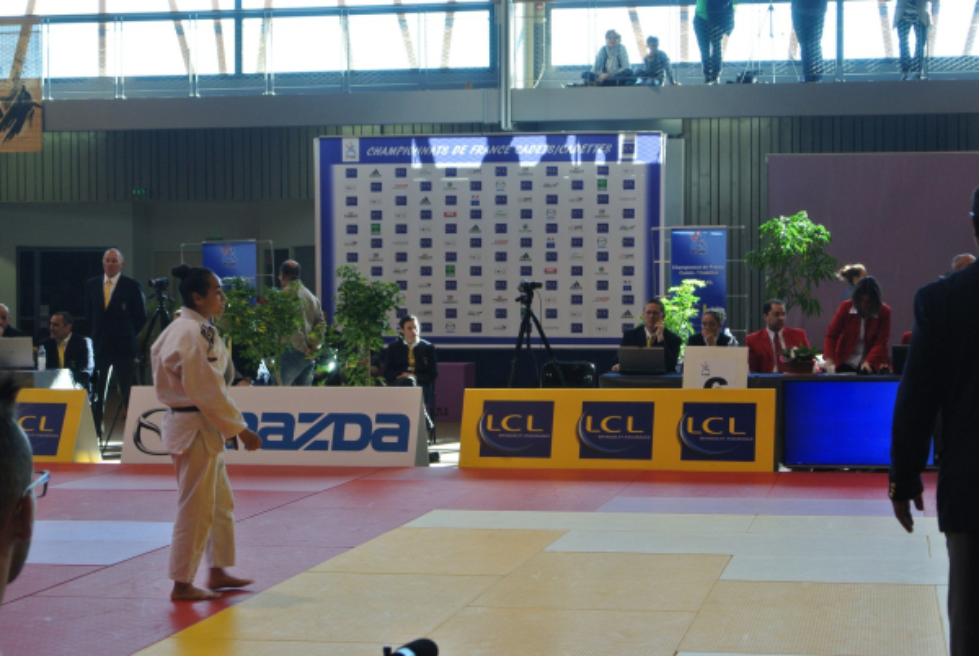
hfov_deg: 25.0
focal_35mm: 81
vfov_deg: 16.9
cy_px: 328
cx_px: 490
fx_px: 2206
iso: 140
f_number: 5.6
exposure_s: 1/60
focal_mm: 30
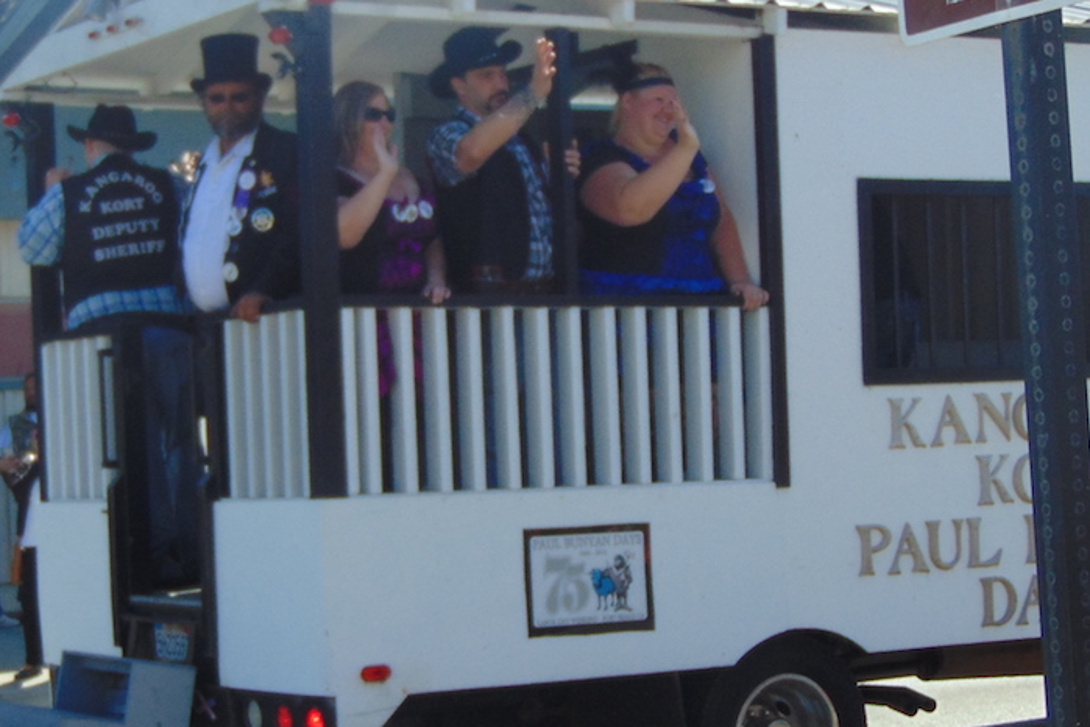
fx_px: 2816
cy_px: 424
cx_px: 395
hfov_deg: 21.9
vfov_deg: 14.7
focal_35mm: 93
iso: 80
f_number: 3.5
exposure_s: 1/500
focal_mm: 9
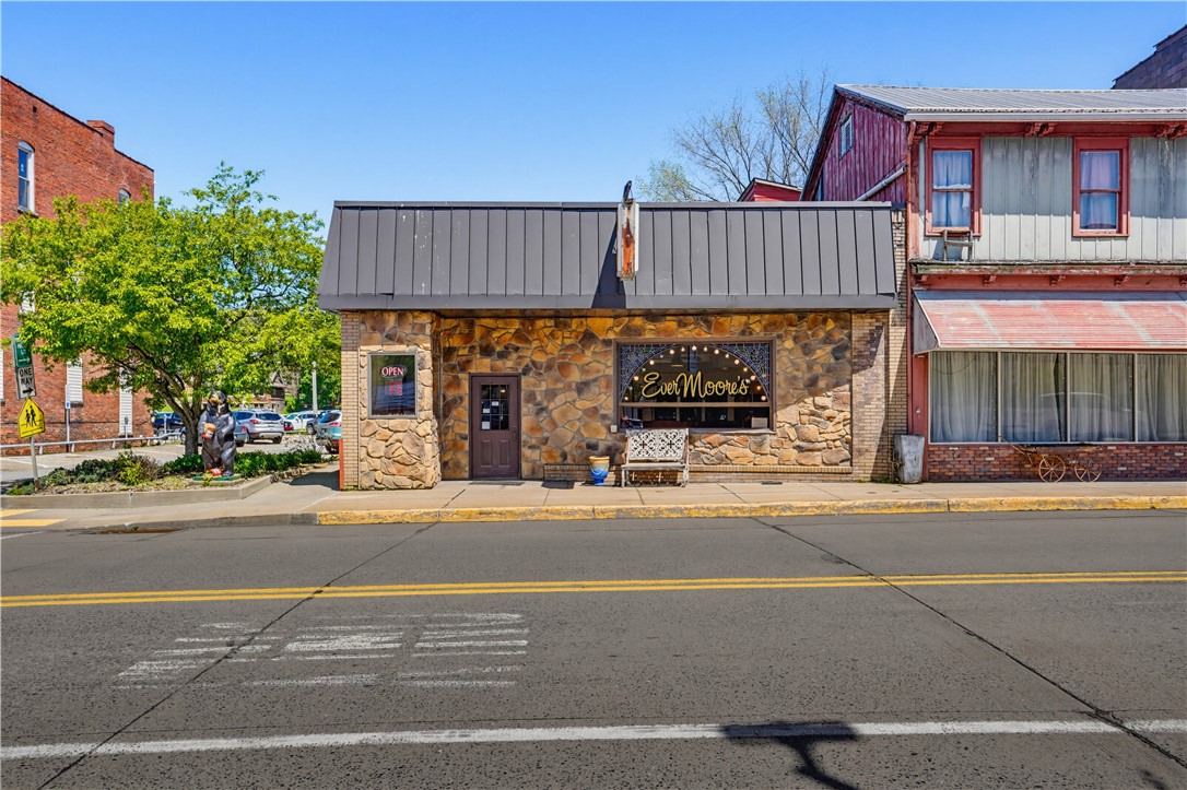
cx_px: 594
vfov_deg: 47.9
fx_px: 890
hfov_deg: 67.4
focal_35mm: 27
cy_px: 395
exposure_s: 1/400
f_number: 8
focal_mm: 18
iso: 100
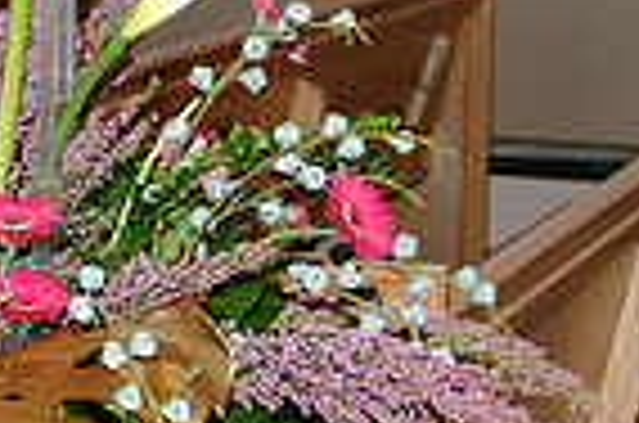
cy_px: 52
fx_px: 3046
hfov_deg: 11.8
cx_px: -68
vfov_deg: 7.9
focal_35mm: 172
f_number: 5.6
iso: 400
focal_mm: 28
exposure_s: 1/60
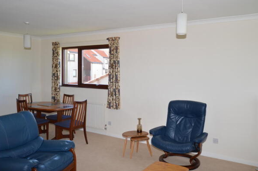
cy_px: 77
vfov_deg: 39.8
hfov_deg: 57.3
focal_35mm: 33
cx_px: 130
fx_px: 236
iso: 100
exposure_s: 1/60
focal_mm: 20
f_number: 4
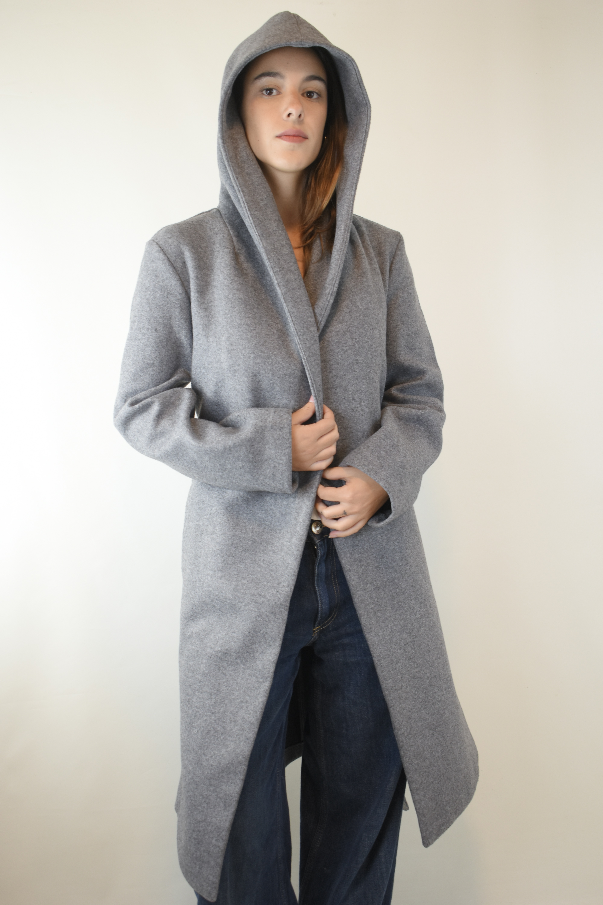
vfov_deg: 47.9
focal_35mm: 40
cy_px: 452
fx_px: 1017
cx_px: 302
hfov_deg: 33.0
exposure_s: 1/80
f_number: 4.5
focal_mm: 27
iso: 400
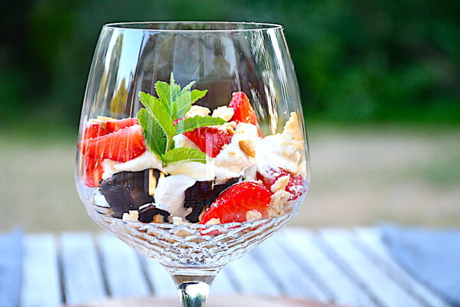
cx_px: 230
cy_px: 154
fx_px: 1623
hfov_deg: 16.1
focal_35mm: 127
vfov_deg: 10.8
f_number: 5.3
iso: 1600
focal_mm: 85
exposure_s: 1/250
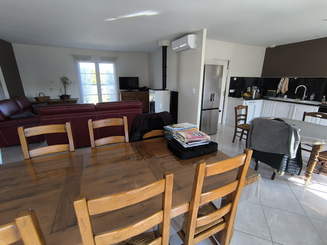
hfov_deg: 94.5
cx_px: 164
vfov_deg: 78.1
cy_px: 122
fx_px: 151
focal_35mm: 16
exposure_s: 1/60
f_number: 2.2
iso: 50
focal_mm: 1.65
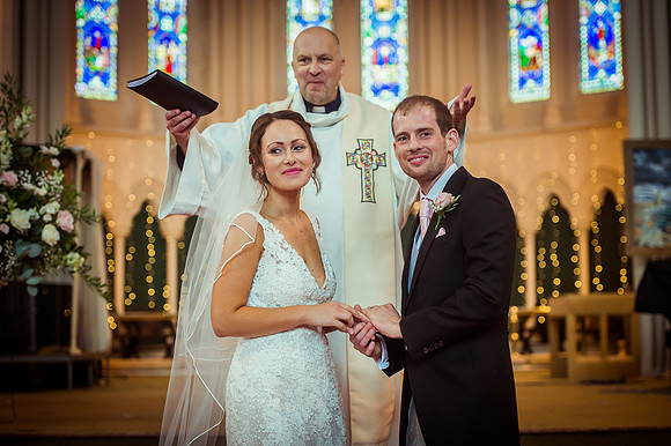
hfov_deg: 28.9
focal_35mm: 70
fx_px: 1304
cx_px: 336
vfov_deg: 19.4
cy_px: 223
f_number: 2.8
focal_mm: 70
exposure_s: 1/320
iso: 1600
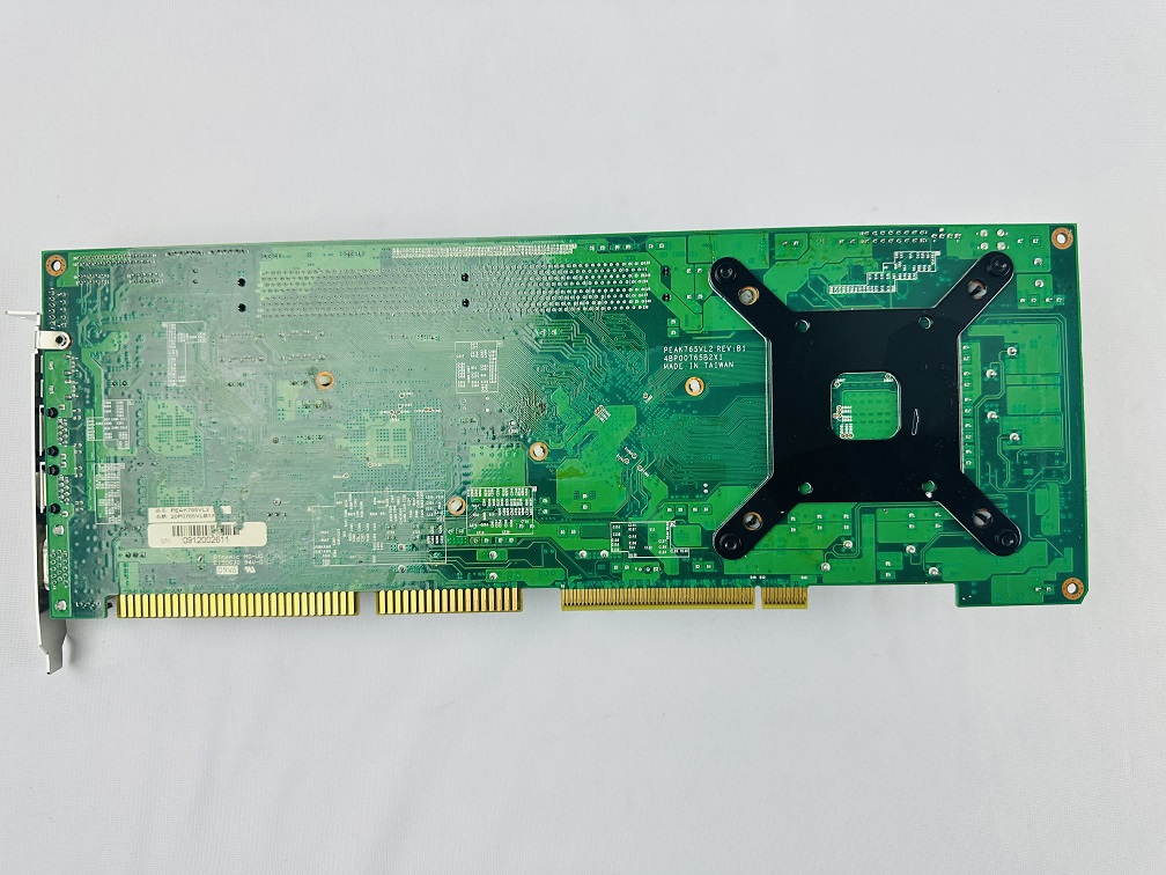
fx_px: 808
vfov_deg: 56.8
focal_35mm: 24
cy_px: 438
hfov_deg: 71.6
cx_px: 583
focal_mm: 6.86
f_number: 1.78
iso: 125
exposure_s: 1/120
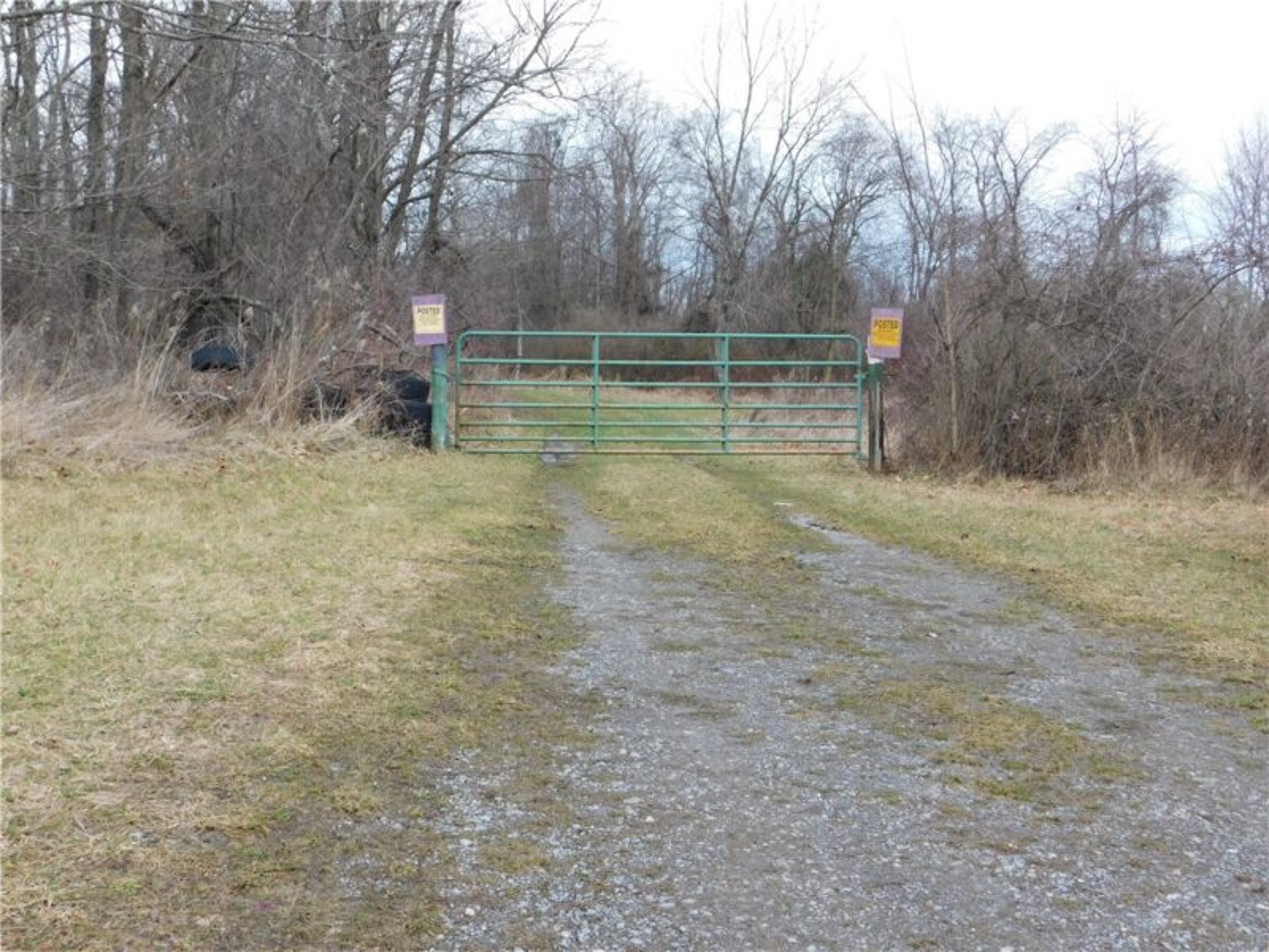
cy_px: 476
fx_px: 1650
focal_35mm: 45
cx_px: 634
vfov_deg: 32.2
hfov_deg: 42.1
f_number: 3.7
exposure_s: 1/100
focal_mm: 8
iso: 125
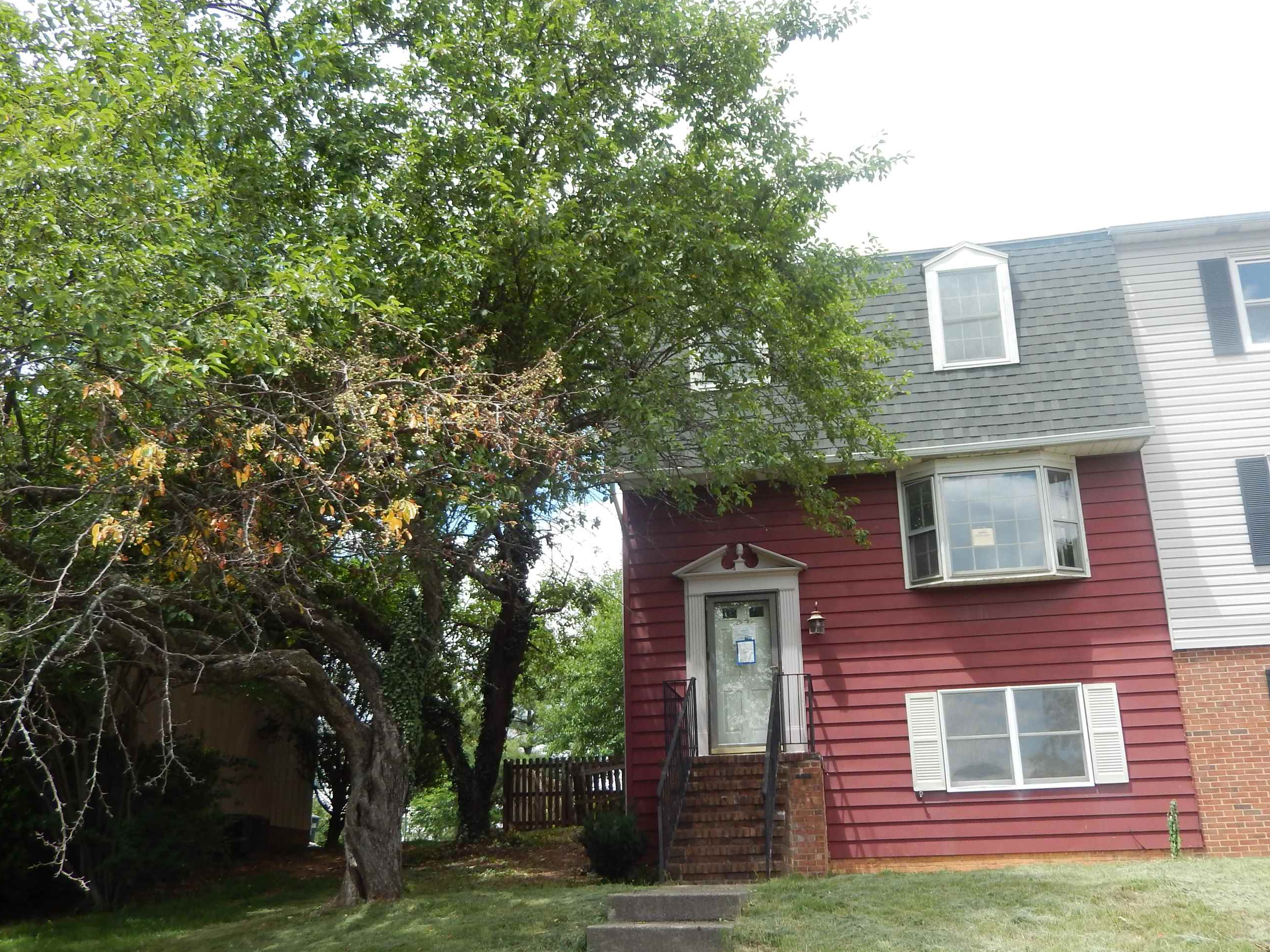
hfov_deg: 59.9
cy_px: 550
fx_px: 1101
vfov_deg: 46.6
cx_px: 678
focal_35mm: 30
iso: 125
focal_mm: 4.5
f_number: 3.4
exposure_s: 1/500
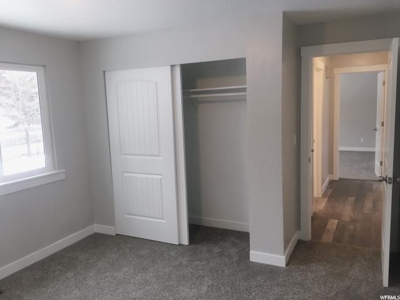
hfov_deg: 61.7
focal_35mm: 29
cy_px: 150
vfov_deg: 48.2
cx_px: 200
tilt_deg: -8.0
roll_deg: +2.6
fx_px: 335
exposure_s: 1/30
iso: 64
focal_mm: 4.15
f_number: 2.2
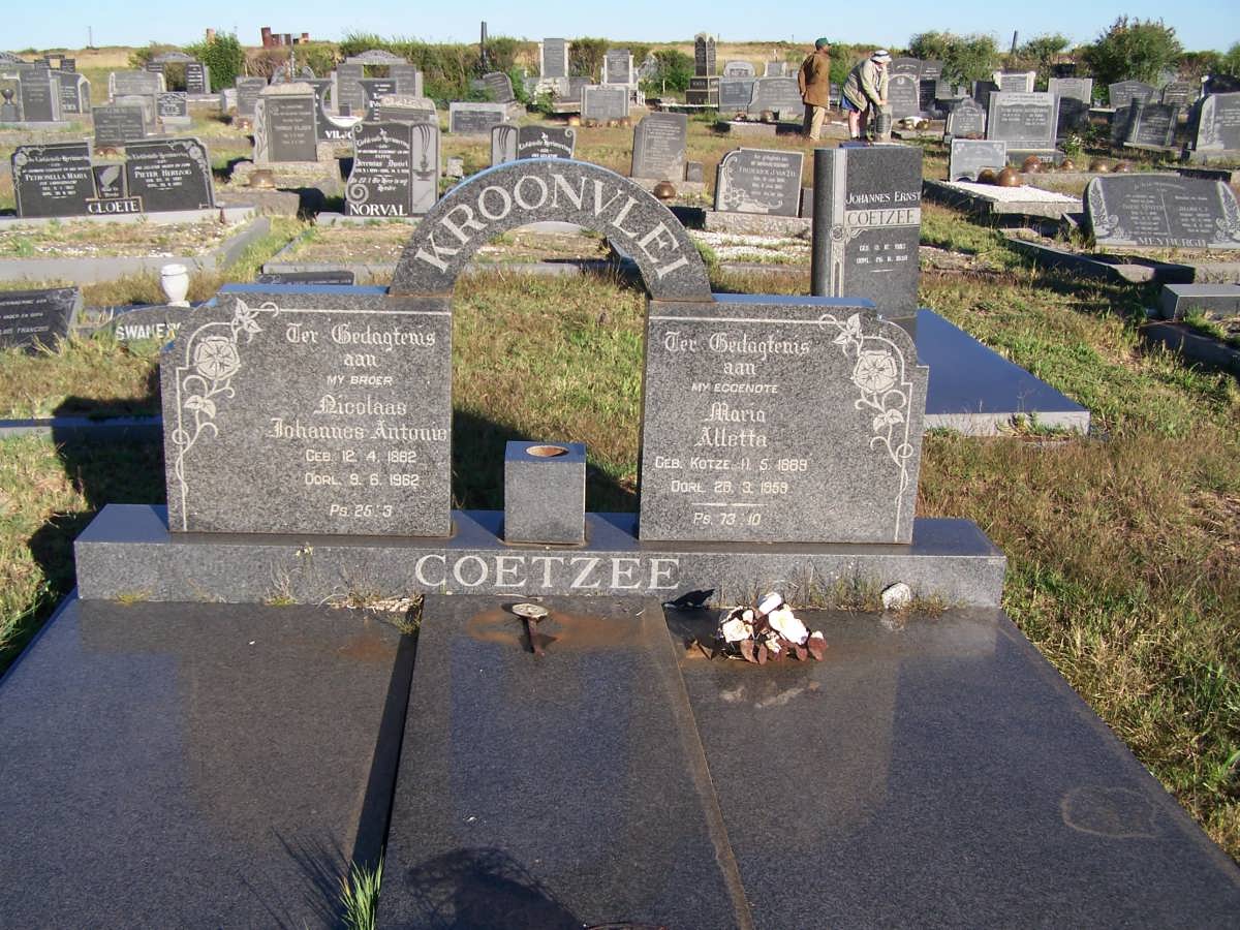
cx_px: 620
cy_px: 465
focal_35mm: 38
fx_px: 1361
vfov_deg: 37.7
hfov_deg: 49.0
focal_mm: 6.3
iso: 80
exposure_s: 1/500
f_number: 4
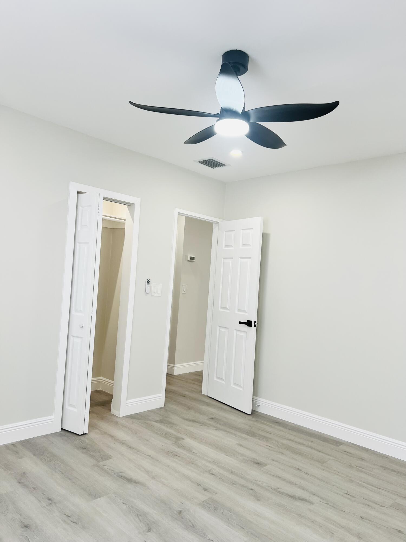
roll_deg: -3.6
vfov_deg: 67.3
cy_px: 271
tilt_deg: +0.1
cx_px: 203
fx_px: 407
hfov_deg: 53.1
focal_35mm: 26
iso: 64
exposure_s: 1/120
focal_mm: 5.7
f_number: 1.5
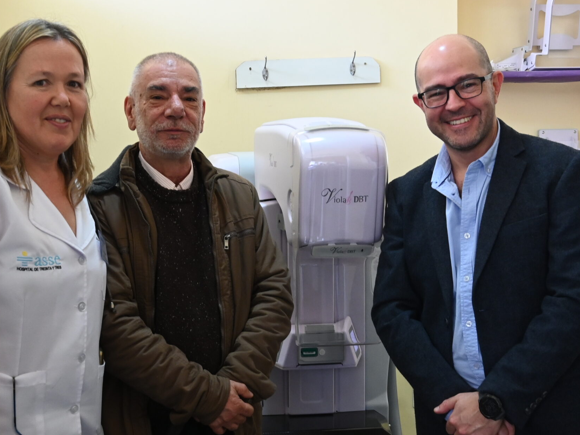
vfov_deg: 25.2
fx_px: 972
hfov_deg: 33.2
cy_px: 244
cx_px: 270
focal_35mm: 58
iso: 1600
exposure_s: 1/25
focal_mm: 26
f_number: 8
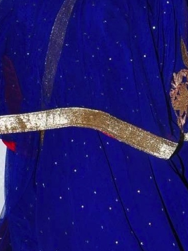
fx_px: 949
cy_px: -33
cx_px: 143
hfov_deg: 11.3
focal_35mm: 131
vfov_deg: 14.7
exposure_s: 1/125
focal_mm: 28
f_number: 13
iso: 400
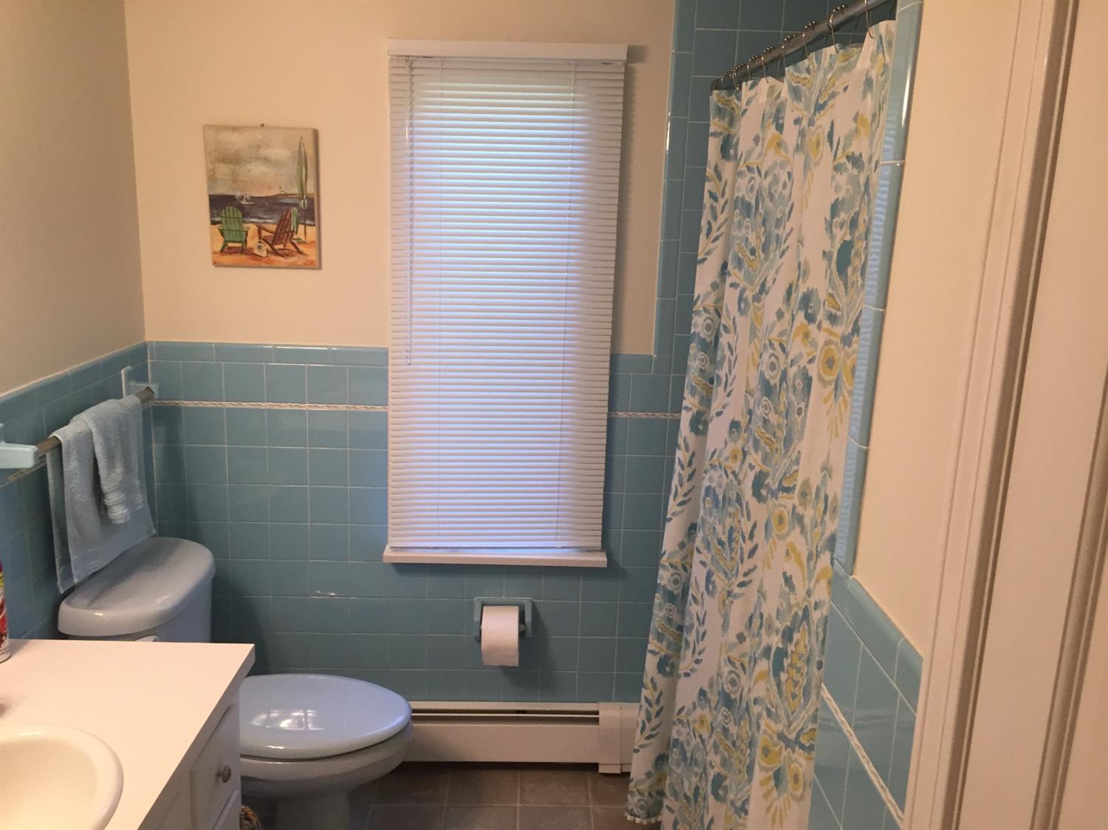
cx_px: 554
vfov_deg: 48.2
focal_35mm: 29
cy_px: 415
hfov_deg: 61.7
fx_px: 928
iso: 40
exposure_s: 1/30
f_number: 2.2
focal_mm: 4.15
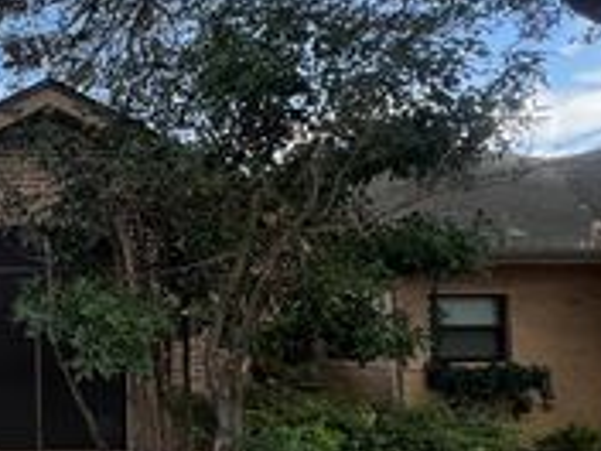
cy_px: 302
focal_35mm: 37
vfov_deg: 38.2
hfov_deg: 33.4
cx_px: -212
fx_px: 642
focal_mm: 1.57
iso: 32
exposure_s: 1/198
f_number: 1.8
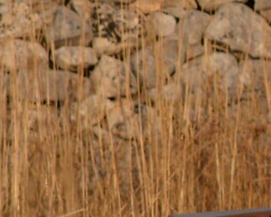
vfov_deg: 0.8
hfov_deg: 0.9
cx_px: 659
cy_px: -40
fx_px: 16383
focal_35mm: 2042
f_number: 16
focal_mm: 300
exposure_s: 1/1000
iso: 800
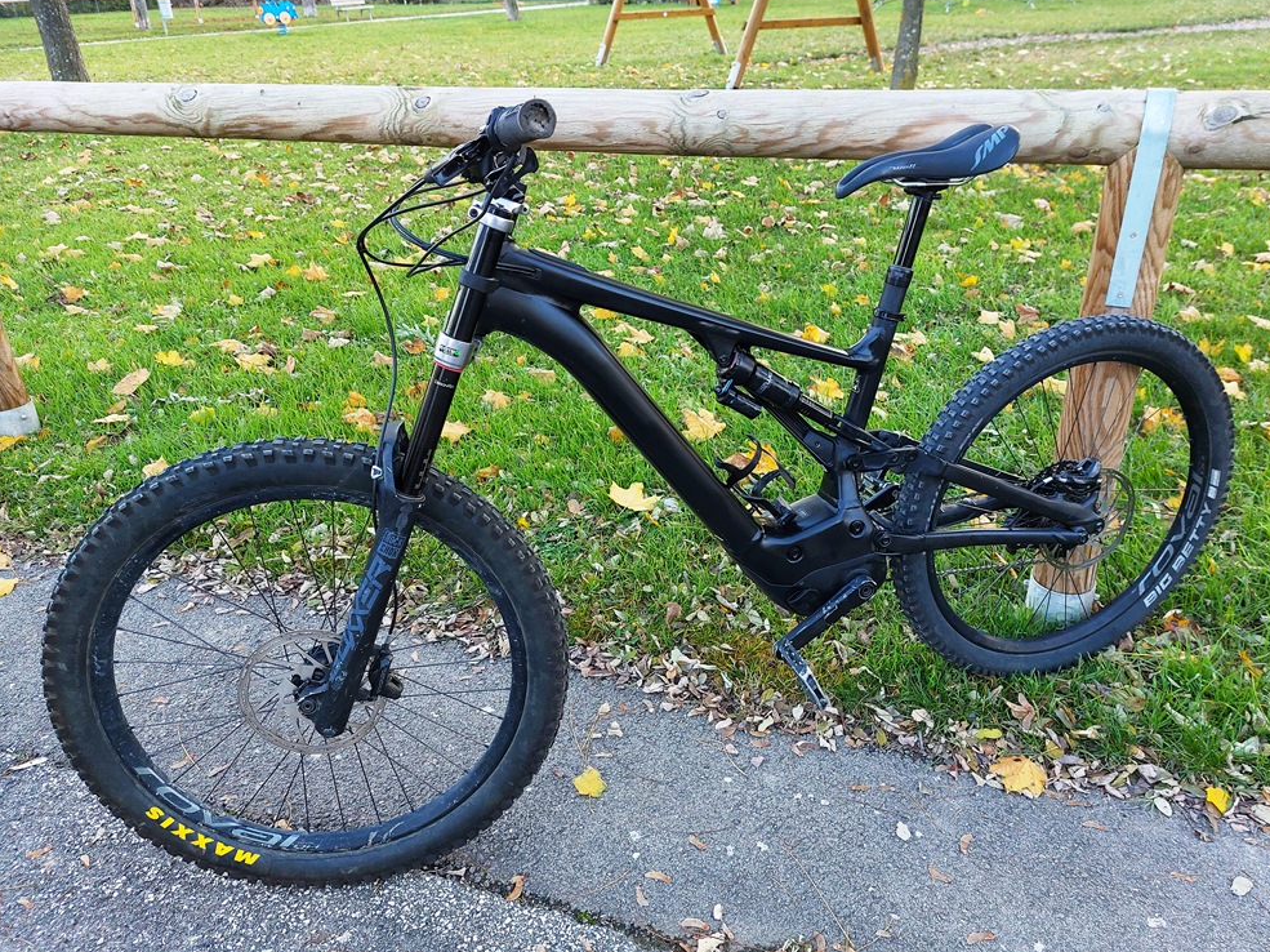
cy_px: 476
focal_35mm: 26
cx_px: 658
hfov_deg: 67.3
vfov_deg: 53.0
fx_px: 954
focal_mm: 5.23
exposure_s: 1/50
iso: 320
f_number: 1.8
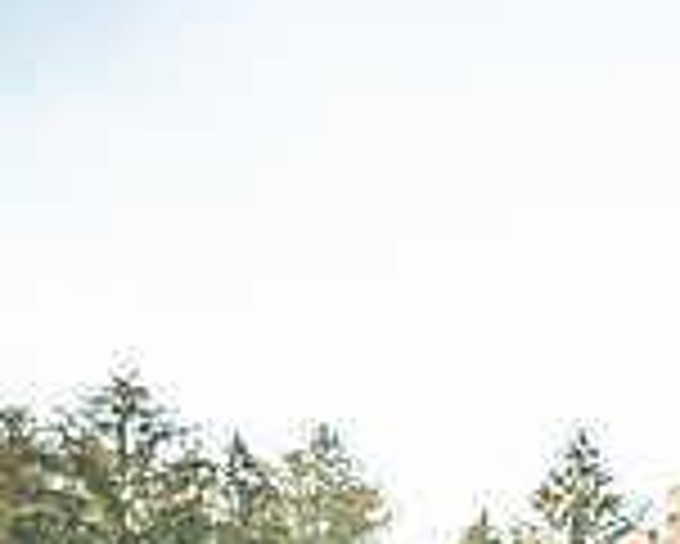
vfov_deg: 13.5
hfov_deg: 15.7
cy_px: 854
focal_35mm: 107
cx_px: 1160
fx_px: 2155
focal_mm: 17
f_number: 7.1
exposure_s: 1/500
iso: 200
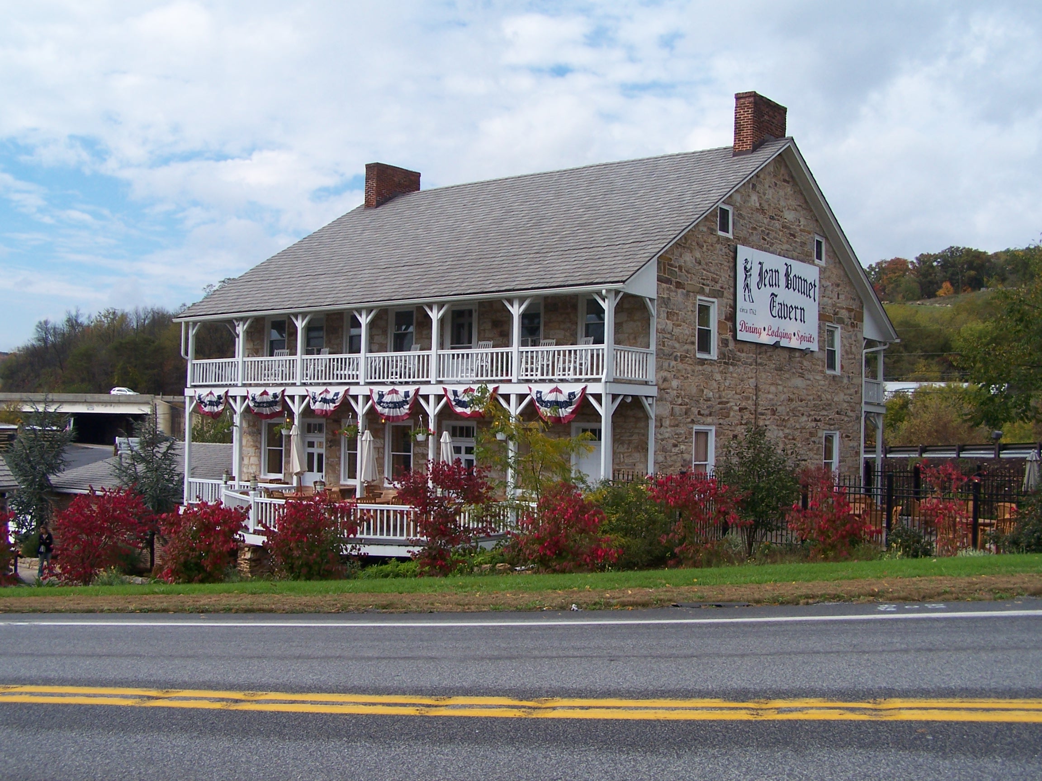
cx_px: 521
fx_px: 1144
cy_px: 390
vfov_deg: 37.7
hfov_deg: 49.0
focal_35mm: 38
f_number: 4
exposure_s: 1/1000
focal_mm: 6.3
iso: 80
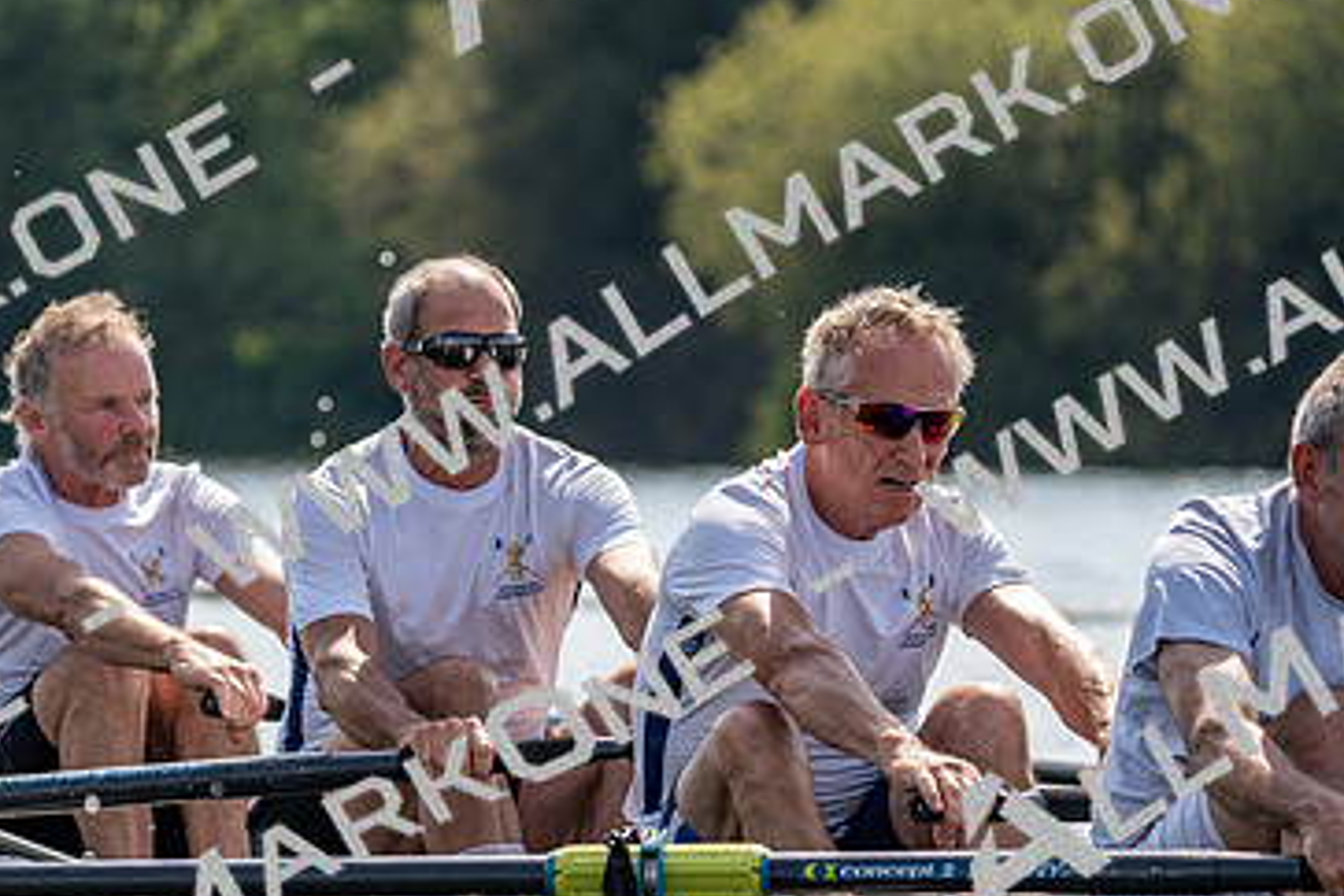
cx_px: 644
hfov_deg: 5.4
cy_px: 598
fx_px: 14260
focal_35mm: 382
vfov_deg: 3.6
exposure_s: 1/1600
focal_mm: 239
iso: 250
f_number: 5.6
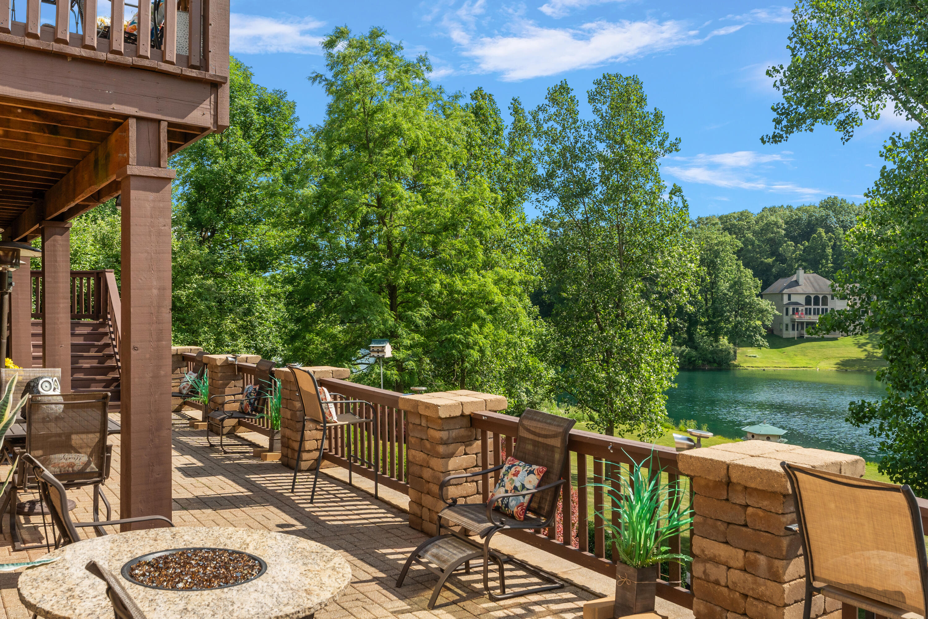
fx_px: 773
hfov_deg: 61.9
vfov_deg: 43.6
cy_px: 310
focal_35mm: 30
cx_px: 464
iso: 400
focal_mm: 20.2
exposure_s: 1/160
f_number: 8
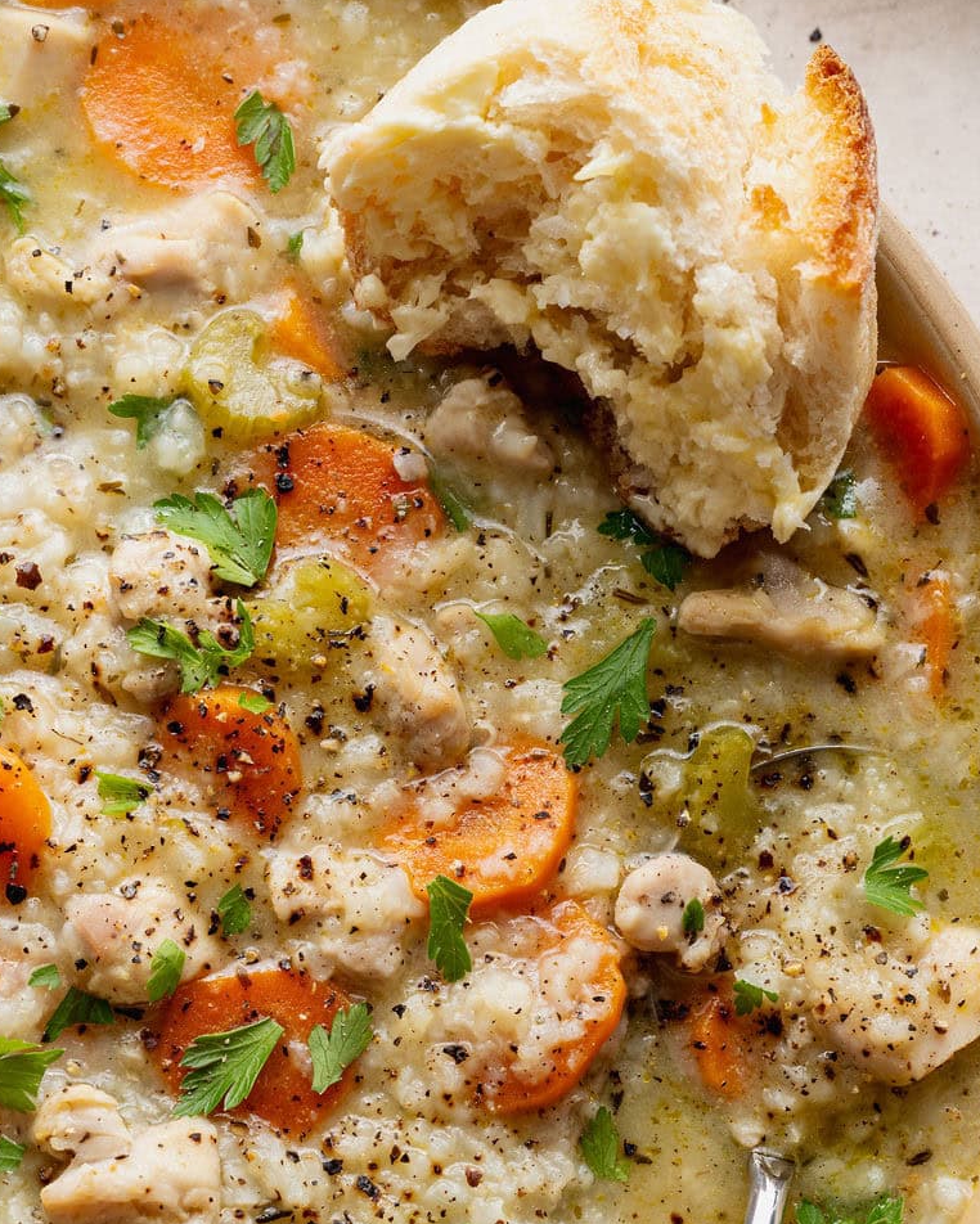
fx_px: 3842
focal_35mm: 106
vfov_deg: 18.0
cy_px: 836
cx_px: 455
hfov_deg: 14.5
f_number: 13
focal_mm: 70
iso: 400
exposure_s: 1/200
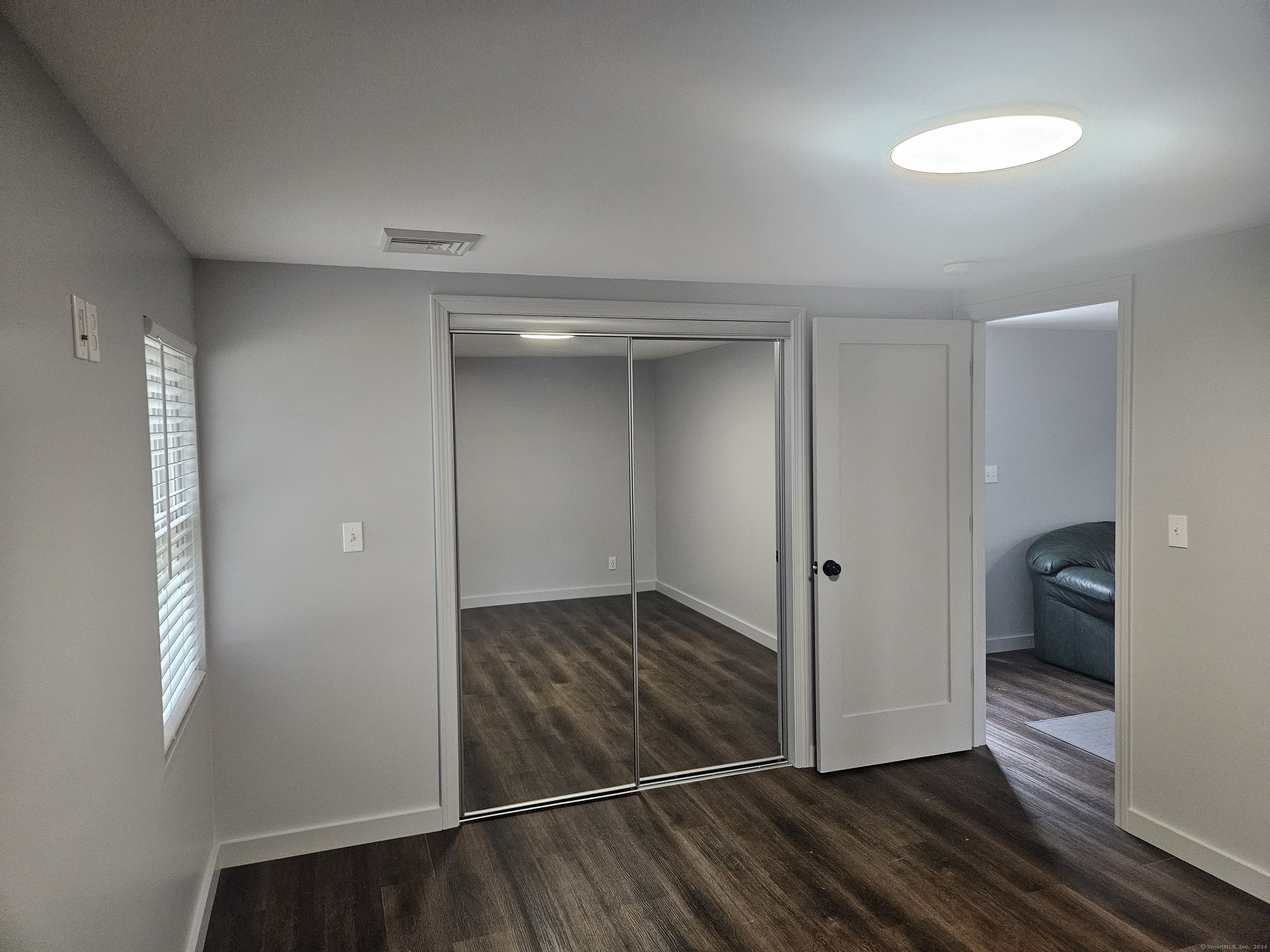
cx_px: 635
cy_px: 476
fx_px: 844
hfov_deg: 73.9
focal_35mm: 23
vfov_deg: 58.9
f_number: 1.8
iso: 400
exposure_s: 1/170
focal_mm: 5.4
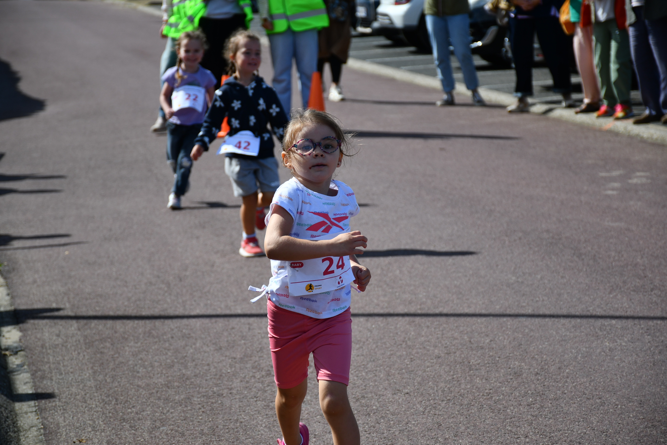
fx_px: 2779
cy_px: 222
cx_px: 334
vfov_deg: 9.1
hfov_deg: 13.7
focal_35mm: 150
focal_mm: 100
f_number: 5.6
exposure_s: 1/1600
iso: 200
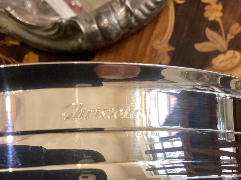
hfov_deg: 44.8
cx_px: 121
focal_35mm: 42
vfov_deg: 33.9
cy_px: 126
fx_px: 292
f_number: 2.4
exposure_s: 1/60
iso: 250
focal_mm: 3.3
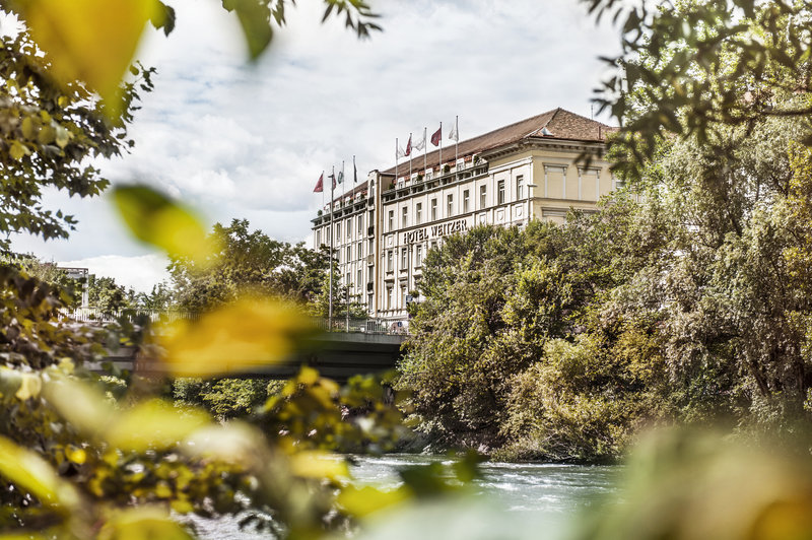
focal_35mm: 70
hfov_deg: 28.9
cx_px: 406
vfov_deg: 19.4
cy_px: 270
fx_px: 1578
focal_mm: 70
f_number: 4.5
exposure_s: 1/1250
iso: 200
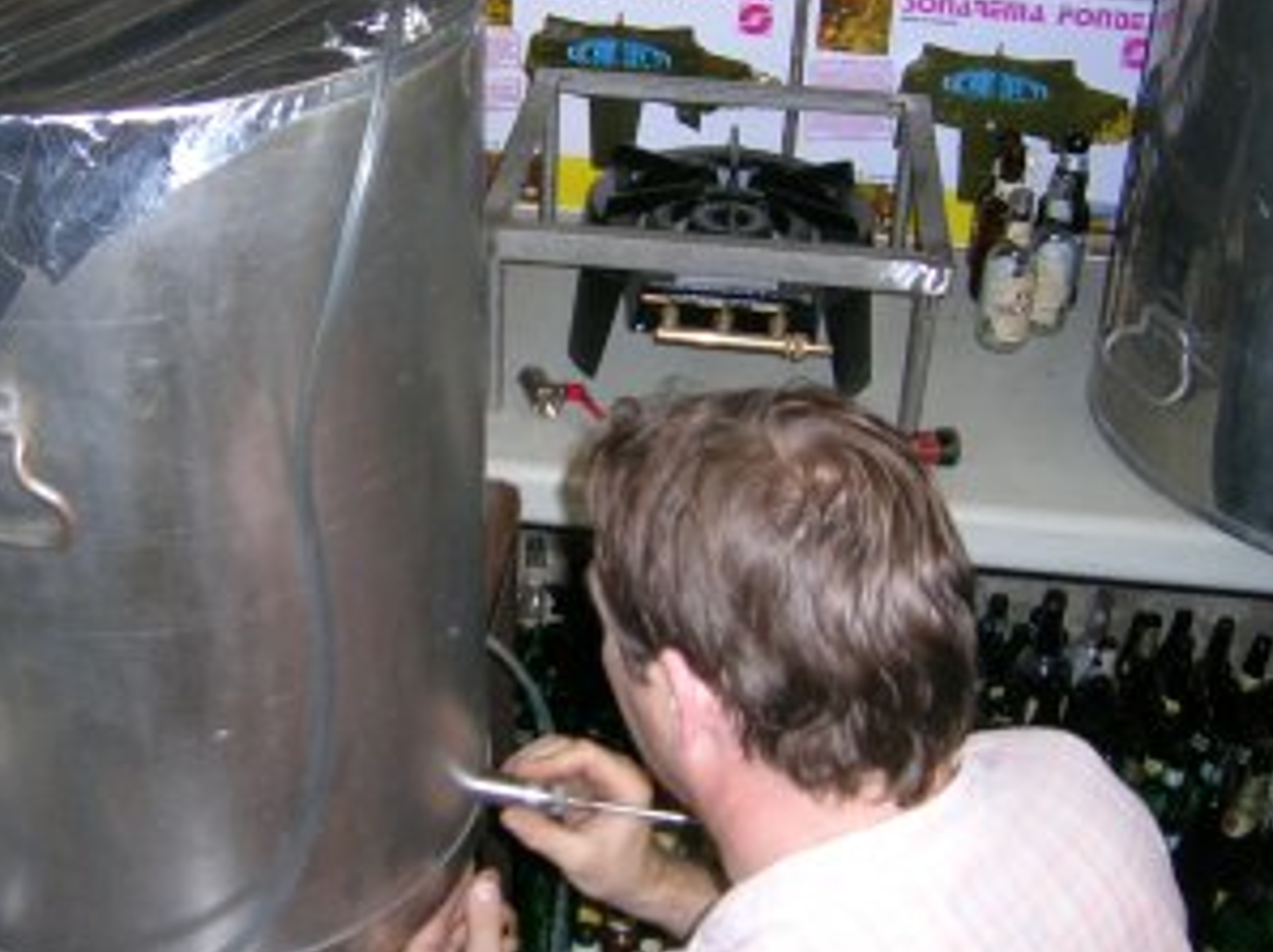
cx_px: 466
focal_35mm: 47
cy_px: 448
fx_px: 1727
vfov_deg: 30.8
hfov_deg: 40.1
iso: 77
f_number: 2.8
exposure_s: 1/60.1
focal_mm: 5.4
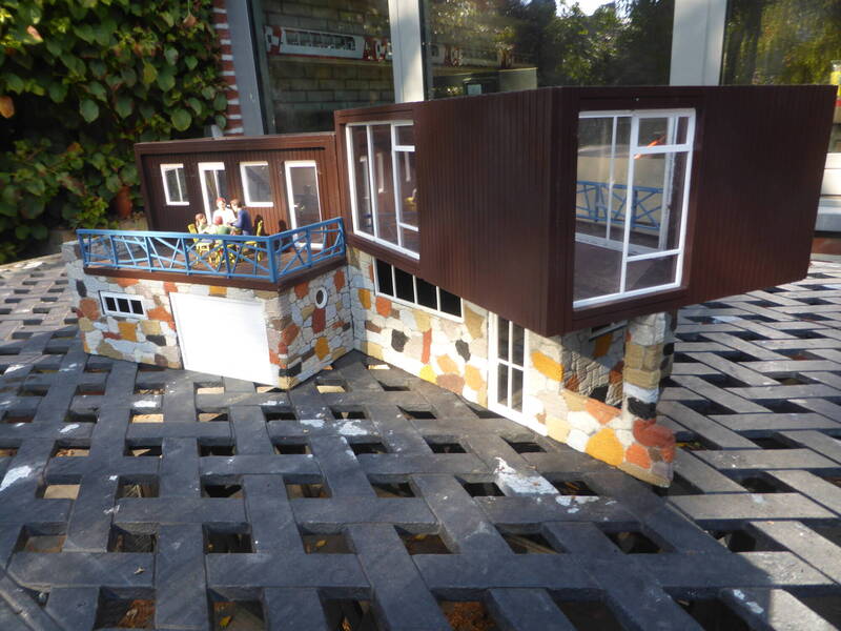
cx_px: 420
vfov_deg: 56.8
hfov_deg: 71.6
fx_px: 583
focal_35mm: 24
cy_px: 316
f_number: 3.3
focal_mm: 4.3
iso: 100
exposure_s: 1/125
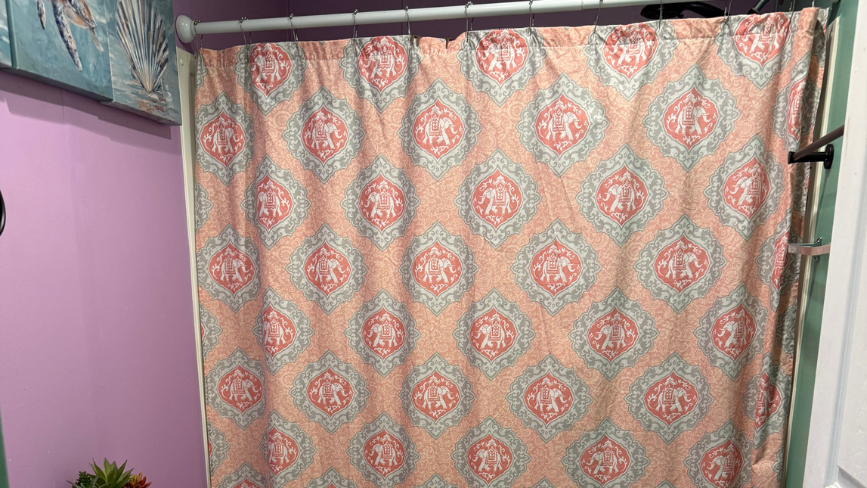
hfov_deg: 56.6
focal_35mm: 35
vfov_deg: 31.4
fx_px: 805
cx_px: 434
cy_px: 476
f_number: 1.78
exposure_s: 1/60
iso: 125
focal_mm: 6.76
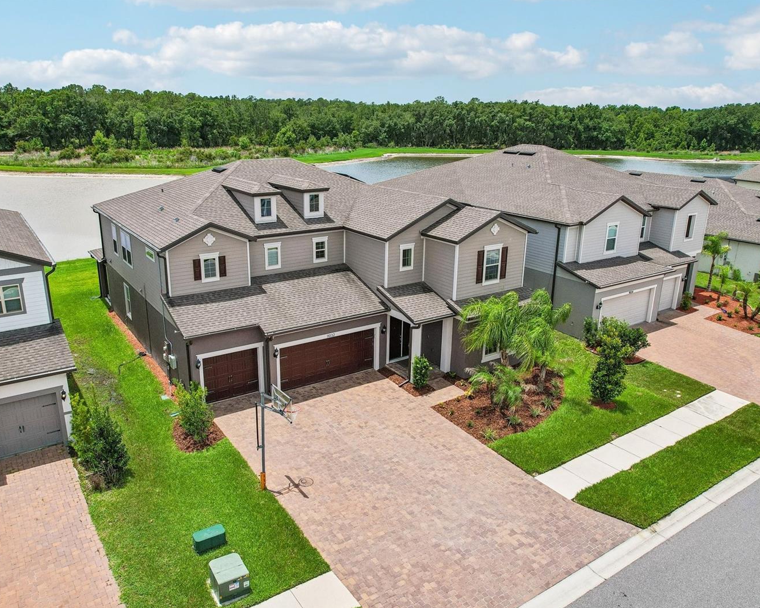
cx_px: 360
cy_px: 304
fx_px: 562
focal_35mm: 25
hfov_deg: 68.0
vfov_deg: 56.8
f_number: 2.8
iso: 130
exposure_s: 1/4000
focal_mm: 8.4
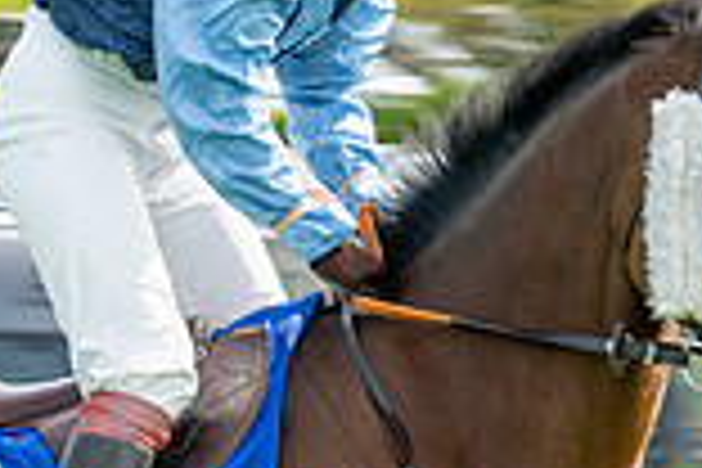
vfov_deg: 3.2
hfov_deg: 4.7
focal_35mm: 435
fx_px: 8482
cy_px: 503
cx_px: -352
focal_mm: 75
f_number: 9
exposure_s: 1/160
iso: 100
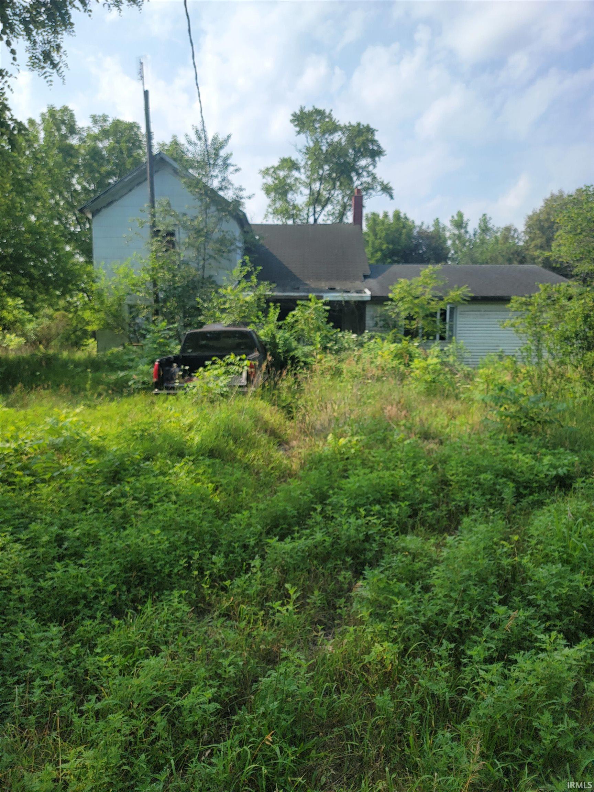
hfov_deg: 56.8
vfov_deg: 71.6
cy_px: 396
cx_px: 297
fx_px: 549
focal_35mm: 24
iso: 16
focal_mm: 6.7
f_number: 1.8
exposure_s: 1/717
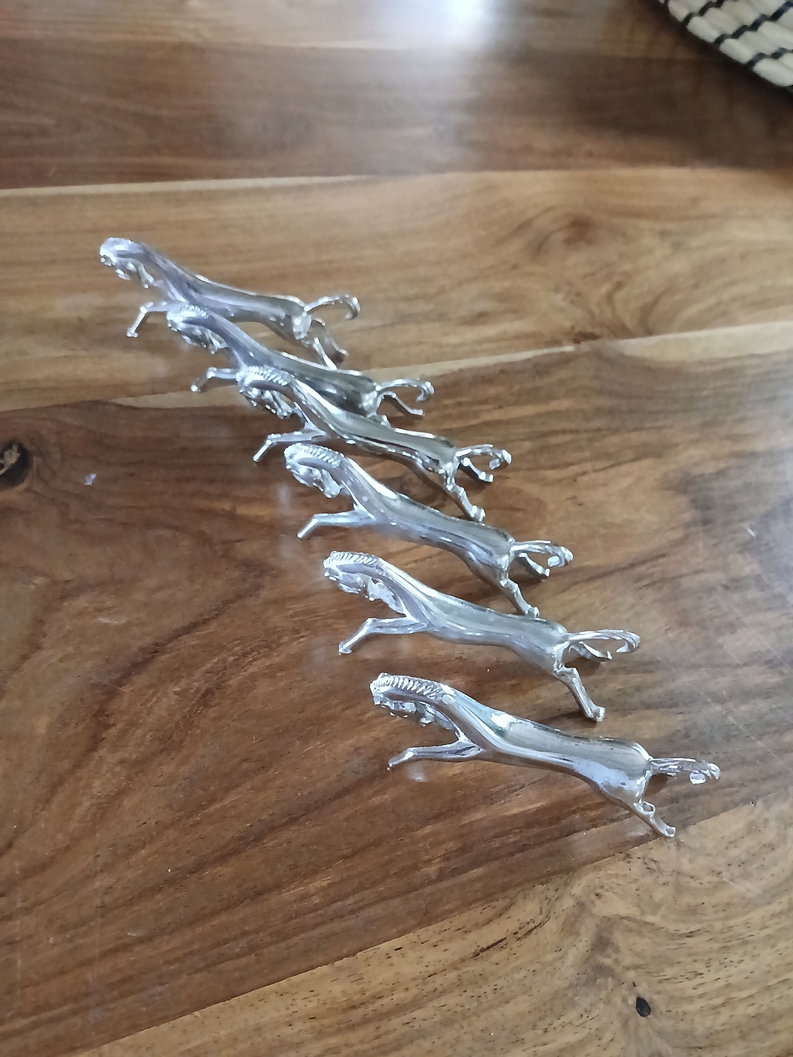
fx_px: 794
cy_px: 528
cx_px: 396
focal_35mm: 26
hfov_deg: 53.1
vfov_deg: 67.3
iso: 2000
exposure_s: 1/16.7
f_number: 1.8
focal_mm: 3.98
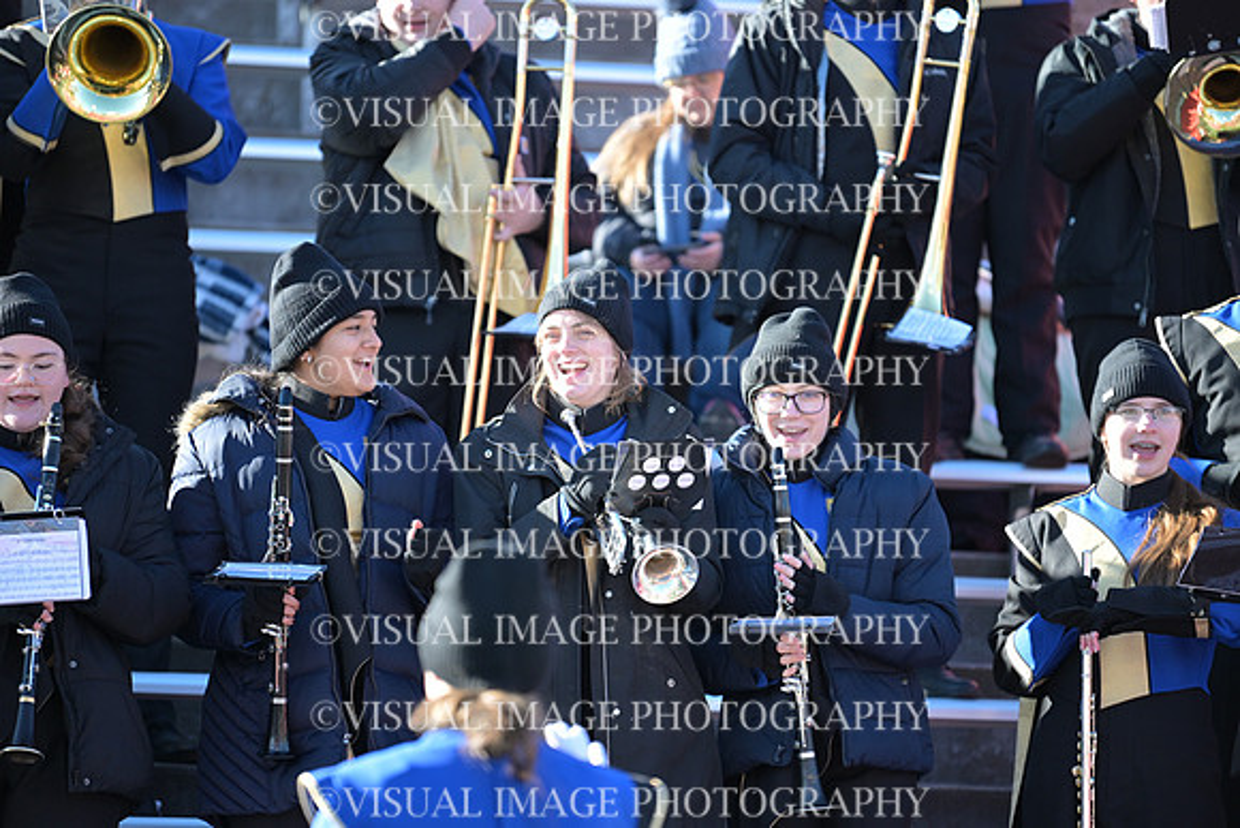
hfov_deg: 10.3
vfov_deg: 6.9
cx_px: 620
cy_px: 414
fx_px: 6890
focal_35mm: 200
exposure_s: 1/1600
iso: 640
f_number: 2.8
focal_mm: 200
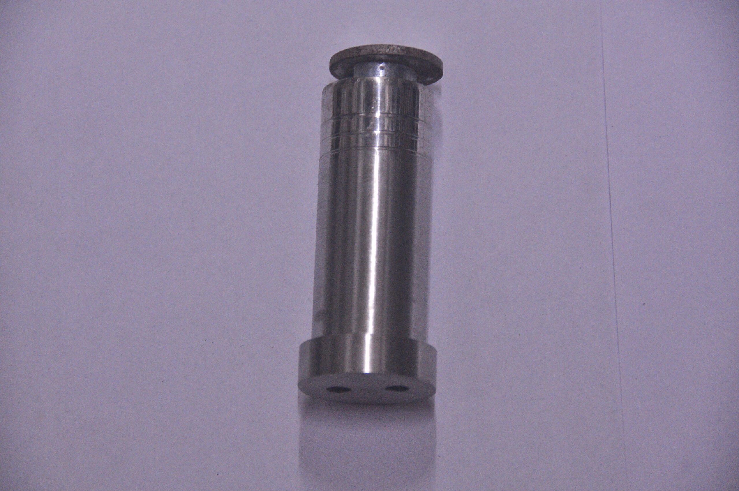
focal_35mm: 180
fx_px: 3690
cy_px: 246
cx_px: 370
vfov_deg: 7.6
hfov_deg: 11.4
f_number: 5.3
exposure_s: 1/60
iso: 1250
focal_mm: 120
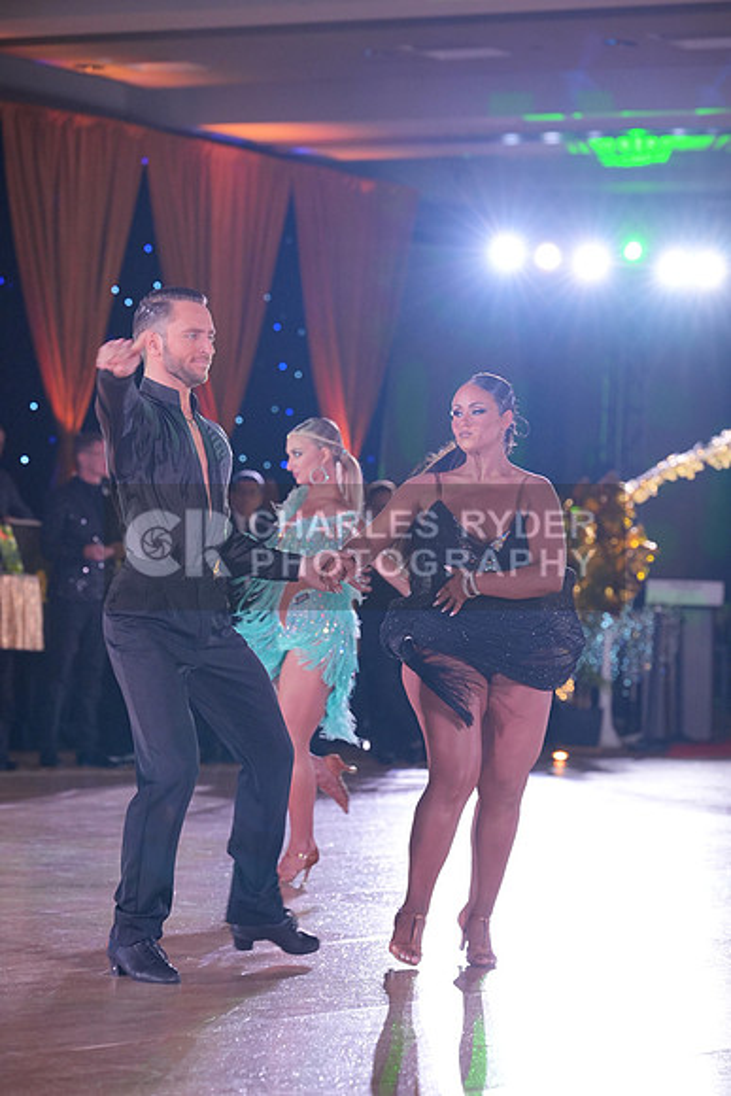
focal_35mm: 121
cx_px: 366
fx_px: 3683
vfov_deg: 16.9
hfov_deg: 11.3
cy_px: 548
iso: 2000
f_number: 4
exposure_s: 1/400
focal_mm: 121
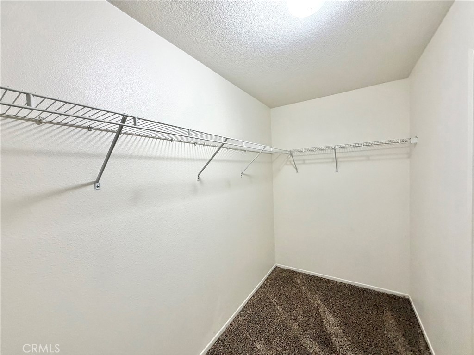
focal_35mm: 14
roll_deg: +2.4
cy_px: 178
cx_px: 237
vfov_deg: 85.7
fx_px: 192
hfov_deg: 102.1
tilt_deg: -0.8
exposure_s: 1/120
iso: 250
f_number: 2.2
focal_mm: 2.22
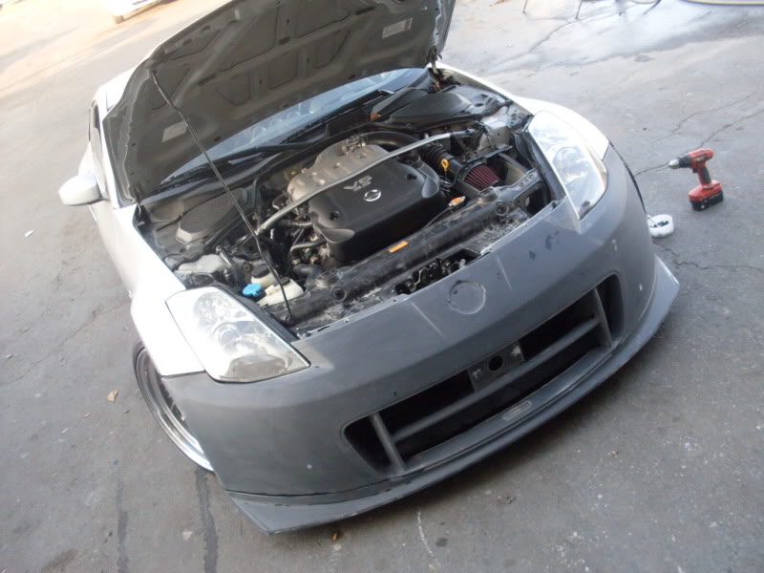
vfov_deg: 37.7
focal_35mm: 38
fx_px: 839
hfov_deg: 49.0
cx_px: 382
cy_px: 286
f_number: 2.8
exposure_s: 1/60
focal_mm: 6.3
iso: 100
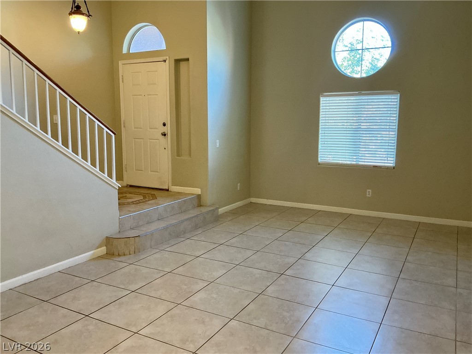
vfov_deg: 48.2
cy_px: 177
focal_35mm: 29
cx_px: 236
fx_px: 395
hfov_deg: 61.7
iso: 200
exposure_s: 1/60
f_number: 1.8
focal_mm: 3
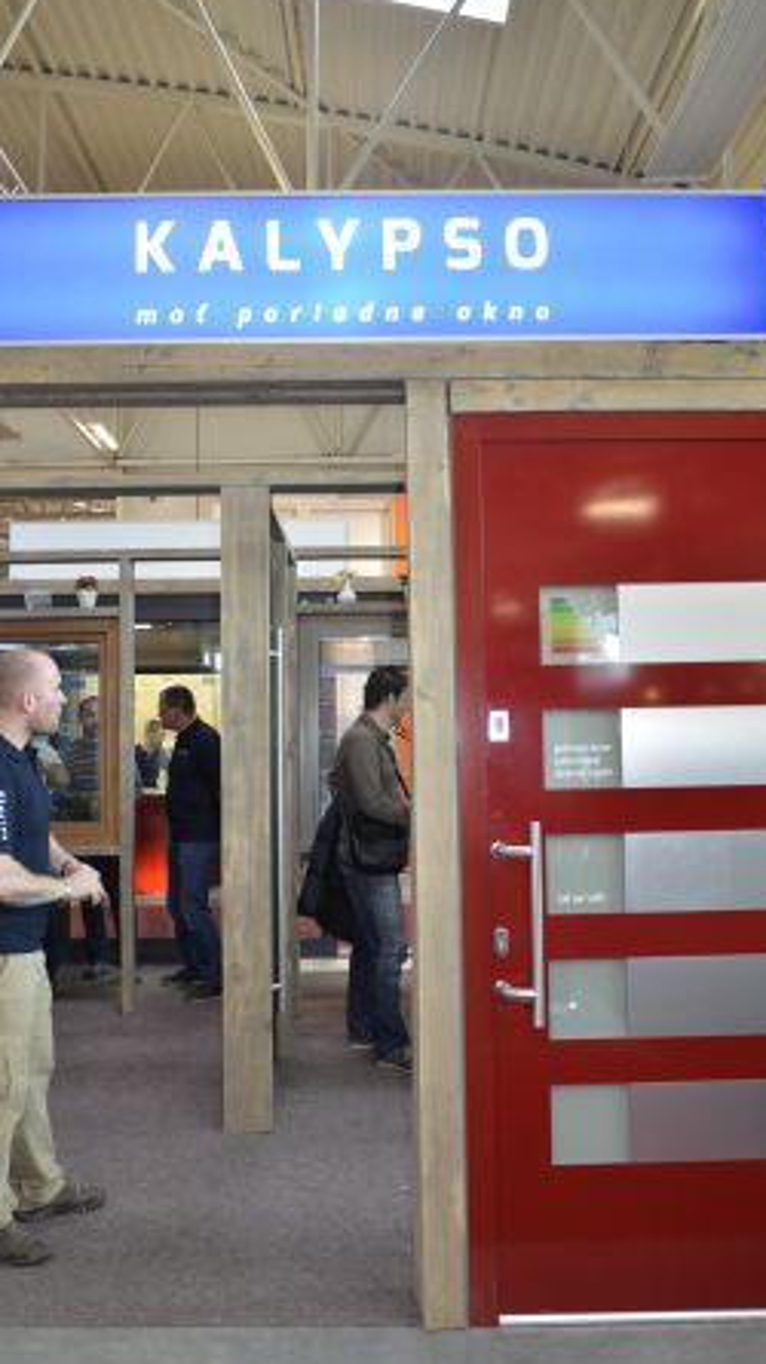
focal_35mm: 34
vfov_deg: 58.7
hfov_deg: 35.1
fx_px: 1212
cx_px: 362
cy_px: 676
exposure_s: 1/60
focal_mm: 21
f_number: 3.8
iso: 560
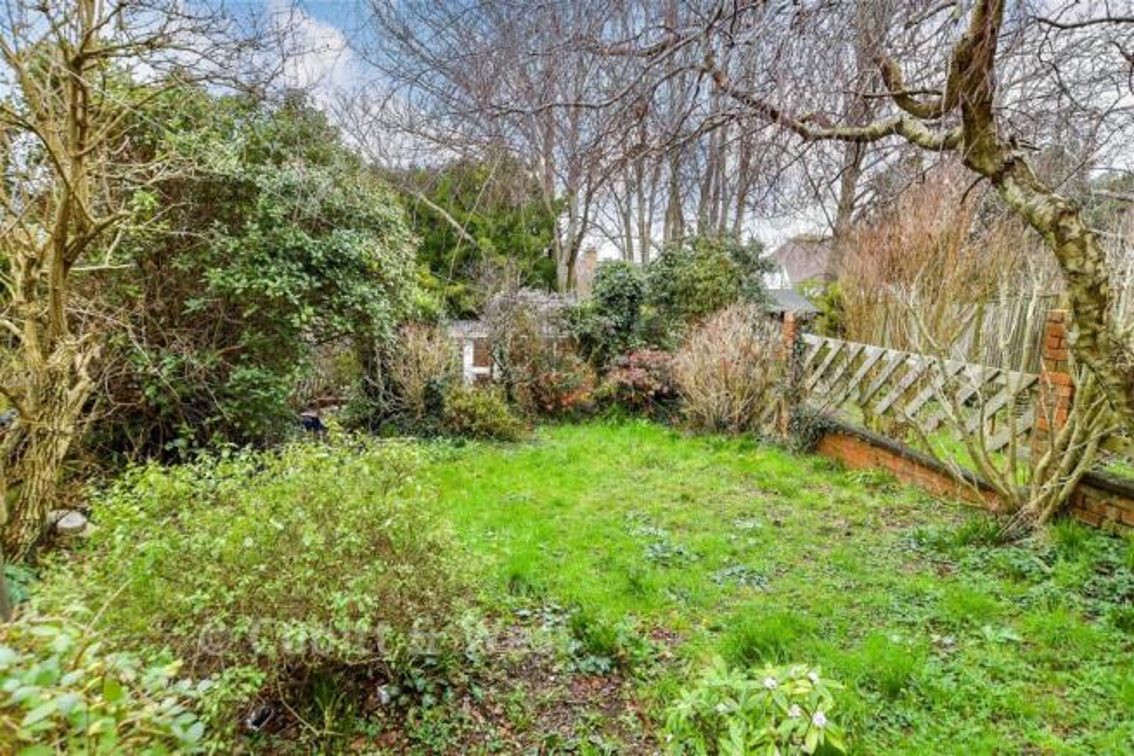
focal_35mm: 19
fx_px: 599
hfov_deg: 86.9
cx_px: 567
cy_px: 378
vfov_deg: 64.6
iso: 400
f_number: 6.3
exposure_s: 1/40
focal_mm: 13
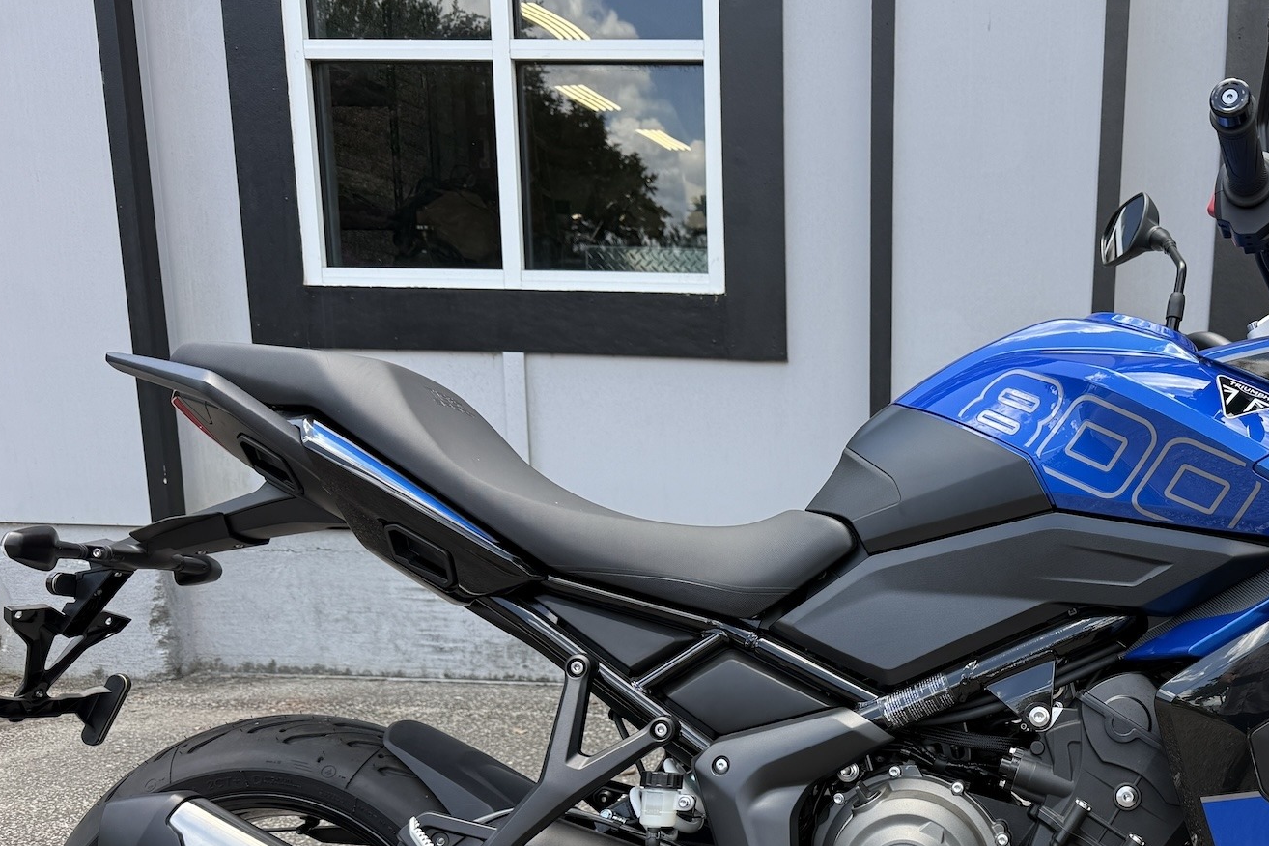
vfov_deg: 33.9
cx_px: 959
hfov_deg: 48.6
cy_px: 691
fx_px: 1339
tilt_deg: -13.7
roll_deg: -1.5
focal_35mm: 38
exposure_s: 1/765
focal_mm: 6.76
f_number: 1.78
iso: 100
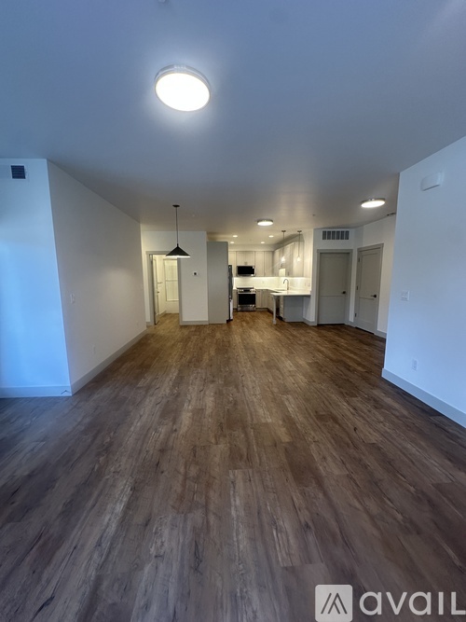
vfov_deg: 102.1
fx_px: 251
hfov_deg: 85.7
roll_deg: -0.1
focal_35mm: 14
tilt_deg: -7.2
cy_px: 311
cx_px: 233
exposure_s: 1/120
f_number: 2.2
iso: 160
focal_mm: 2.22
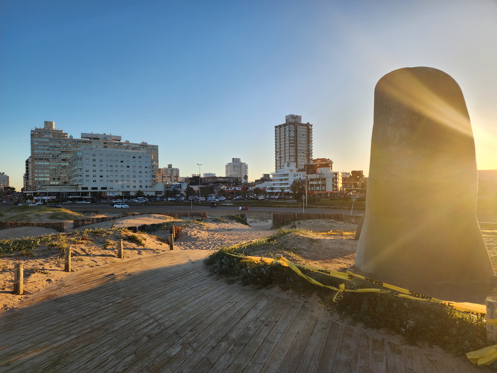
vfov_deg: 58.9
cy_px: 186
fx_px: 330
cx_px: 248
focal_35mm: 23
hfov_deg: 73.9
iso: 12
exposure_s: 1/489
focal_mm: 6.4
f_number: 1.8
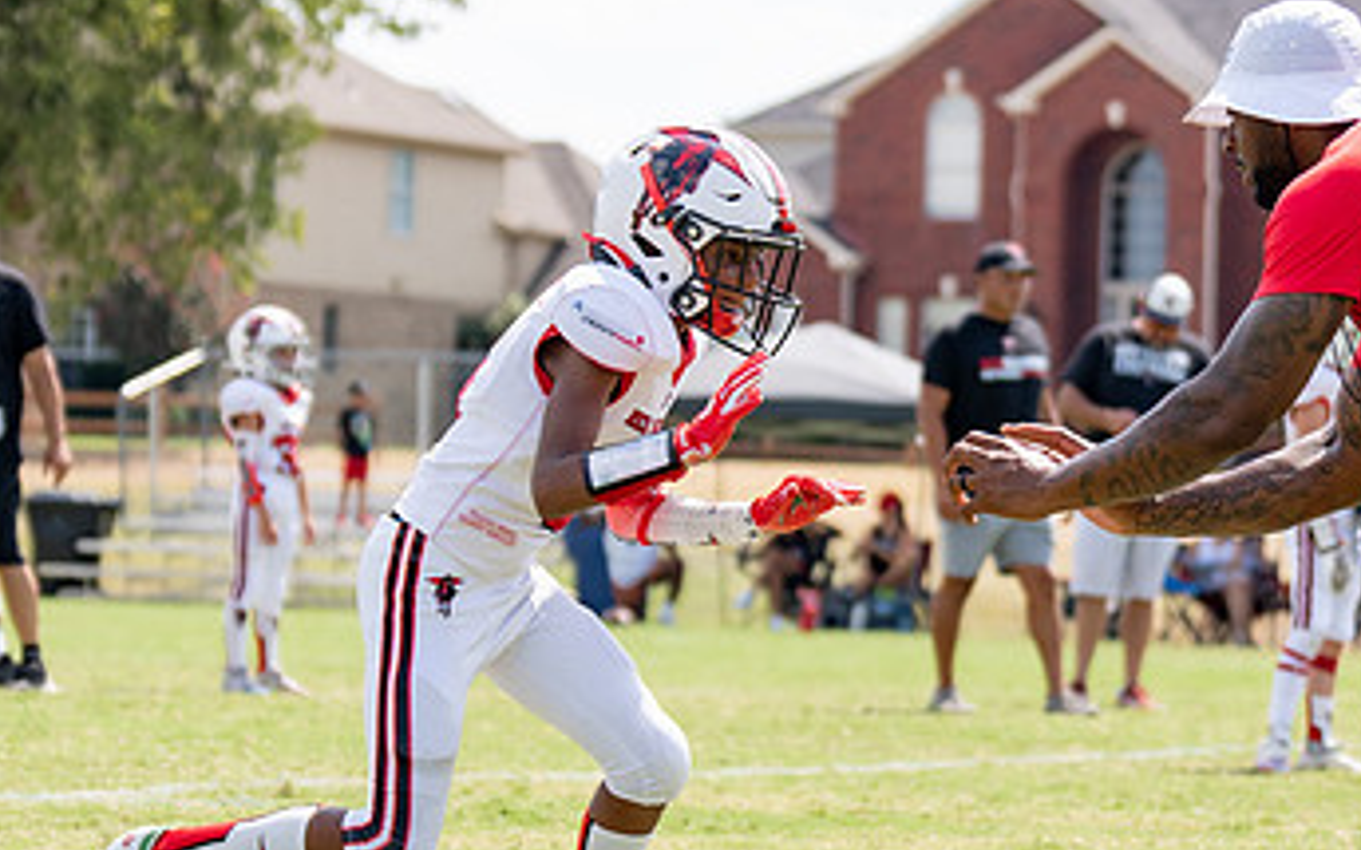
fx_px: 6936
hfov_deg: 11.2
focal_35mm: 187
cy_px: 547
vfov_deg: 7.0
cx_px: 888
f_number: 2.8
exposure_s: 1/1600
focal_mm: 70
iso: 200
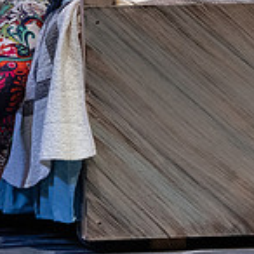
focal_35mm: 457
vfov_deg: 3.8
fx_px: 3794
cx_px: 190
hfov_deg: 3.8
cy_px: -15
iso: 4000
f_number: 3.5
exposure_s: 1/400
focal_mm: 135
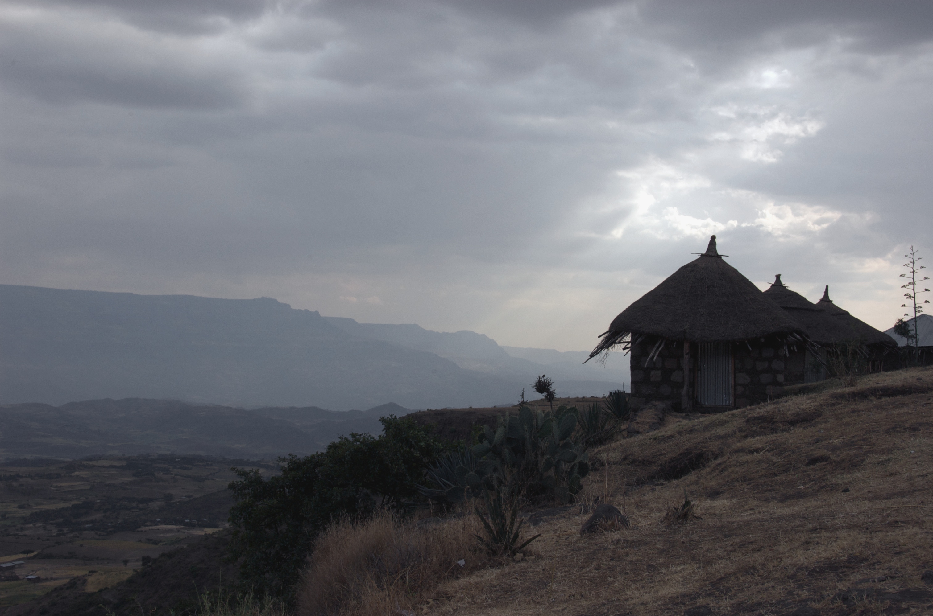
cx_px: 466
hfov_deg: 37.9
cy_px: 308
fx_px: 1357
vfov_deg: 25.6
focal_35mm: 52
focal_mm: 35
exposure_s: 1/90
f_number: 19
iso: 200
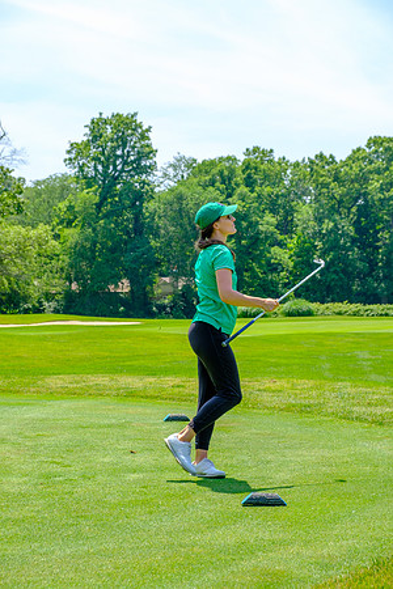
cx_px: 196
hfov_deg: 19.7
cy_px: 294
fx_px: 1130
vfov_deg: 29.2
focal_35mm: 69
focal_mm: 46.3
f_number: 5.6
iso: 200
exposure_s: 1/250
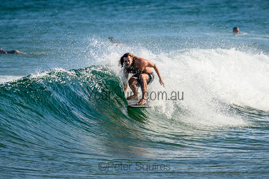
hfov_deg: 2.4
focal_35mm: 843
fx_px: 6300
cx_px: 142
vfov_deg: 1.6
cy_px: 90
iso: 1400
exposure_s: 1/2000
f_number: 11
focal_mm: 800
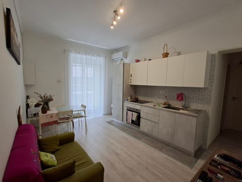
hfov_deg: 98.2
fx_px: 105
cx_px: 121
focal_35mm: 15
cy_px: 97
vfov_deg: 81.7
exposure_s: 1/50
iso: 160
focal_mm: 1.74
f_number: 2.2
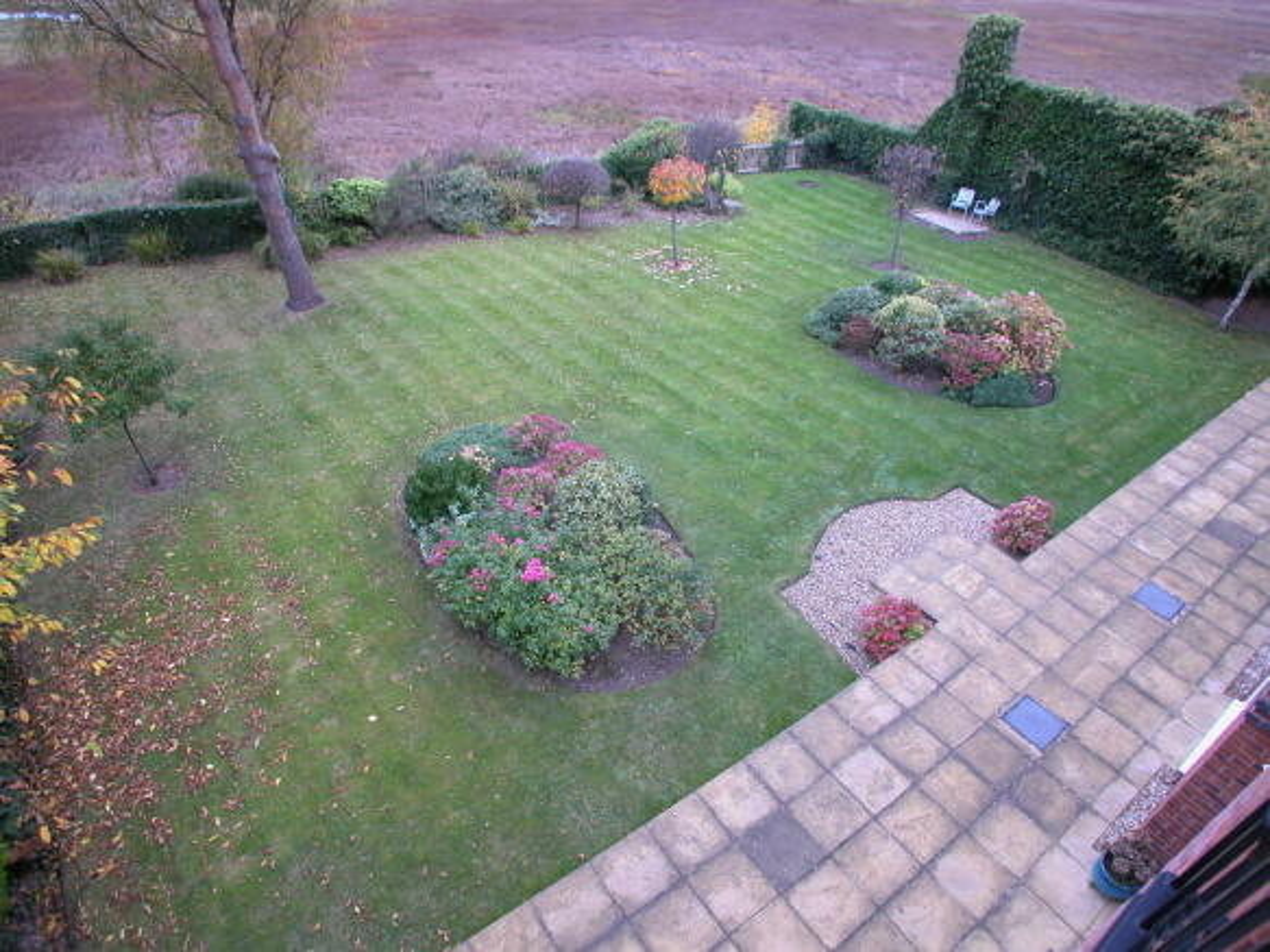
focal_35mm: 28
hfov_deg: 63.5
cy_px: 476
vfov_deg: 49.7
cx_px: 635
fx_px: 1027
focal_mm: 7.1
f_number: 2.8
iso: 100
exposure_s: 1/26.8
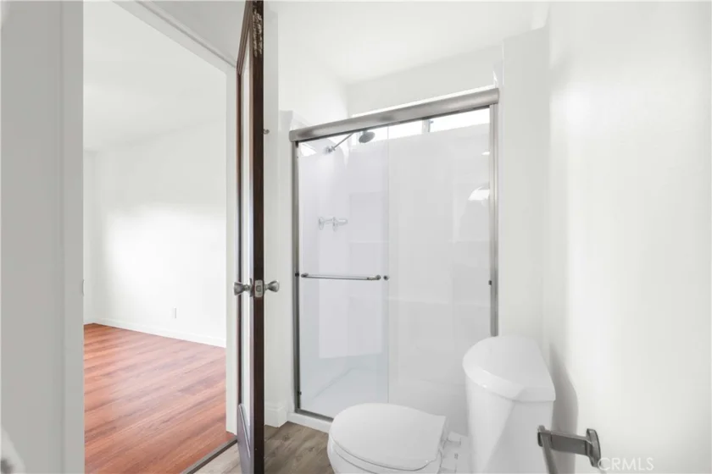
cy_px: 237
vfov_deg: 77.3
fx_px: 297
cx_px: 356
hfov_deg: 100.4
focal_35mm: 15
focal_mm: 15
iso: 500
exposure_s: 1/10
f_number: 8
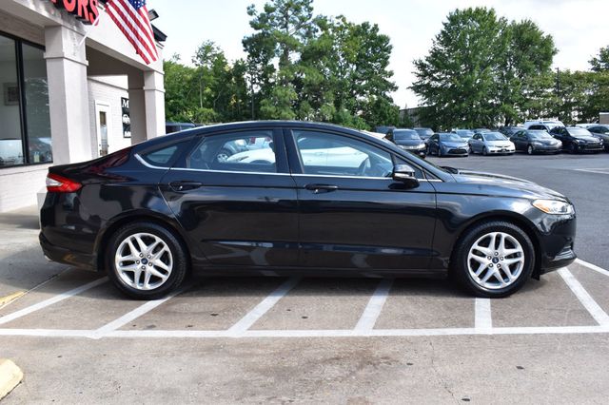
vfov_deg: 43.6
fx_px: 507
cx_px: 304
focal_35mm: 30
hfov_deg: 62.0
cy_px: 202
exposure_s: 1/250
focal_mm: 20
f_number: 10
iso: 400
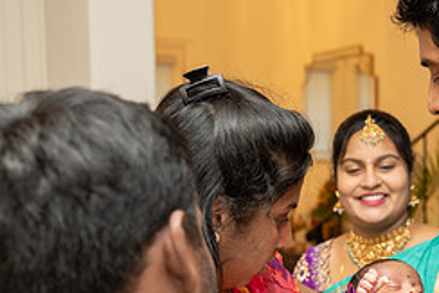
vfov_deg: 15.7
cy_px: 308
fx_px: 1037
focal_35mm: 85
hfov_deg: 23.4
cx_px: 369
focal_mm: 34.5
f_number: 3.5
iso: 500
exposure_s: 1/200
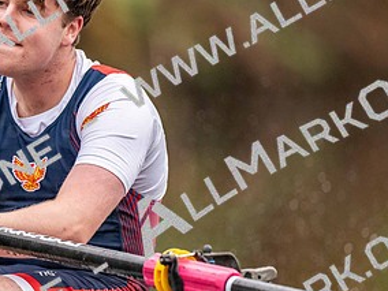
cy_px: 130
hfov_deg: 1.7
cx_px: 20
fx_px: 13193
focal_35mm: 1177
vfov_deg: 1.3
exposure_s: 1/2500
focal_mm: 600
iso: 3600
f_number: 4
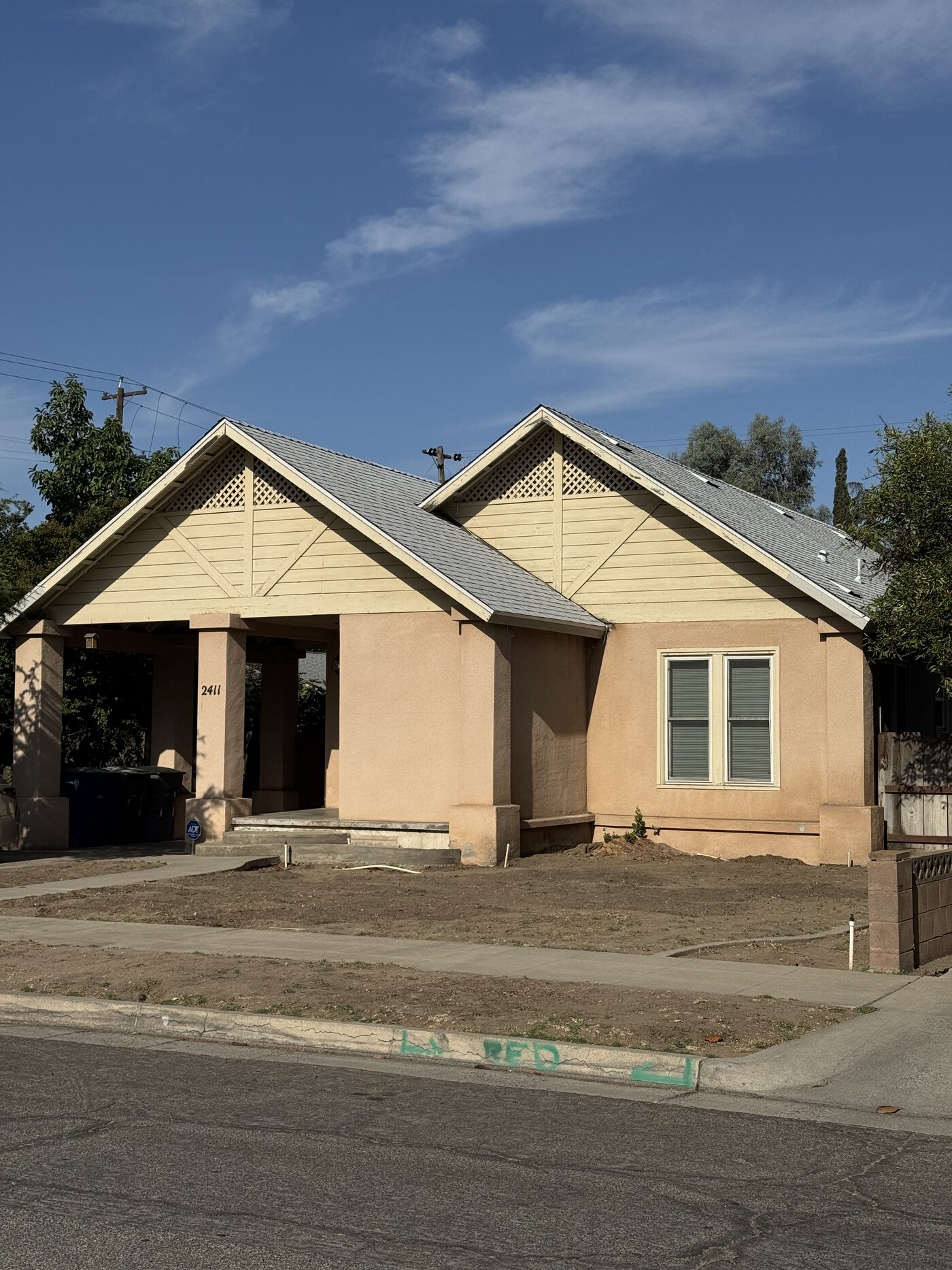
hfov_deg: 30.3
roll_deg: -0.2
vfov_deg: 39.7
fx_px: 1760
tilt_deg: +3.3
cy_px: 635
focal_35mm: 48
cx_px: 476
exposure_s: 1/10526
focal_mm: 6.76
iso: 64
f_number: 1.78
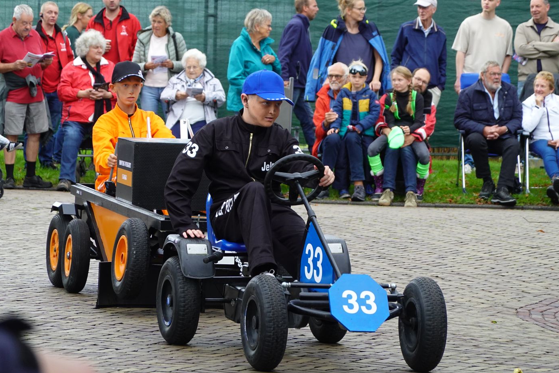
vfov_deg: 6.4
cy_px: 195
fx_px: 3354
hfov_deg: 9.5
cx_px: 286
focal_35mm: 216
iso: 400
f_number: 4.5
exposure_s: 1/200
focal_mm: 72
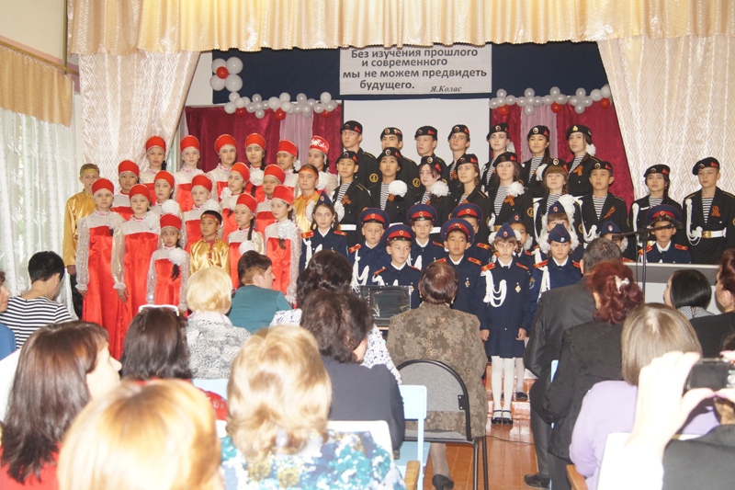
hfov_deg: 49.6
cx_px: 368
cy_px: 245
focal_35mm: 39
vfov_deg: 34.2
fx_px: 796
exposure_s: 1/100
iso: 1250
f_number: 4.5
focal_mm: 26
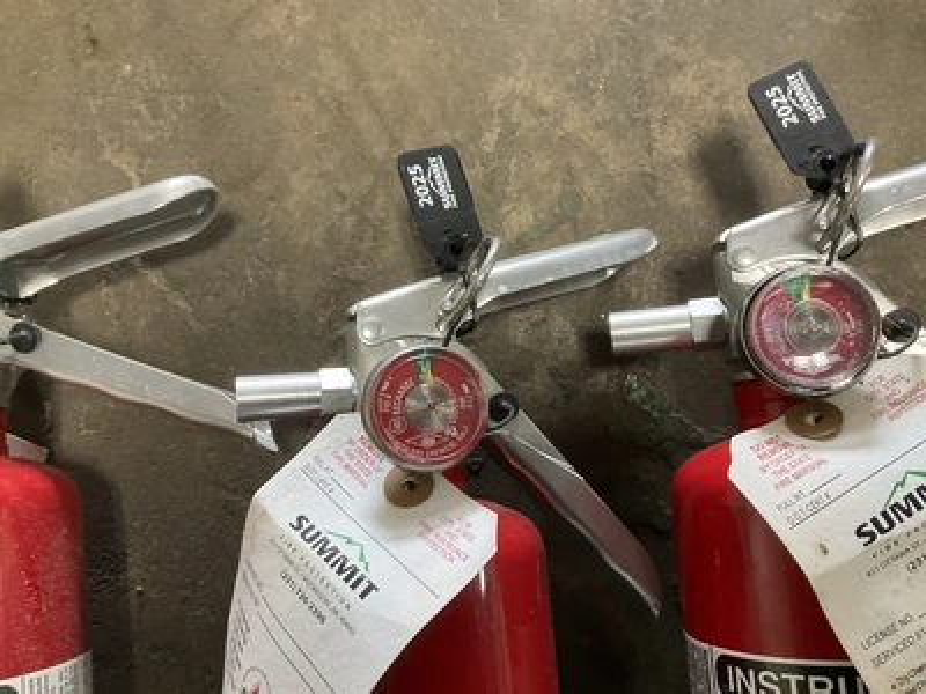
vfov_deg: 48.2
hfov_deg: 61.7
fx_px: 776
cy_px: 347
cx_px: 463
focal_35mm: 29
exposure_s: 1/60
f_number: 1.8
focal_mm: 3
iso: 200
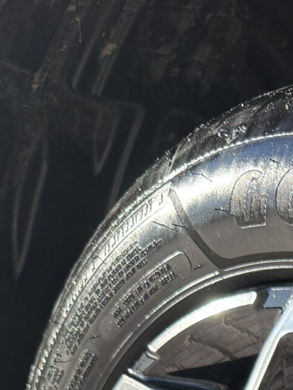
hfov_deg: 13.7
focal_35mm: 96
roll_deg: -4.0
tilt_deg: -22.4
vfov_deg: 16.5
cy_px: 734
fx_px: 1083
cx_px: 535
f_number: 1.78
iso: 100
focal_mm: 6.76
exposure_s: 1/1770
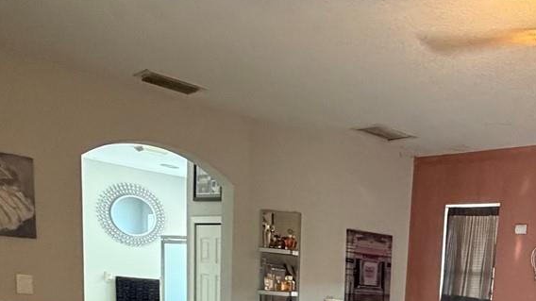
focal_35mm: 43
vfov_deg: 24.2
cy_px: 393
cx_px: 527
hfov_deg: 41.6
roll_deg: -5.2
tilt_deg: -9.2
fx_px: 611
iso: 640
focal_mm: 2.22
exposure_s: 1/60
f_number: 2.2
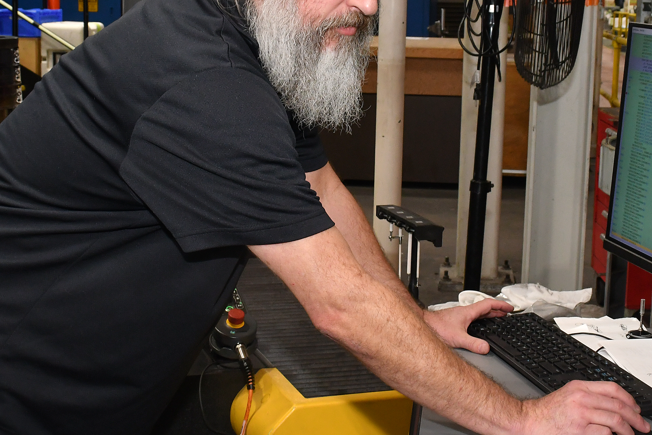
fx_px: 1123
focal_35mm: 62
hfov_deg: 32.4
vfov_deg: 21.9
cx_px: 346
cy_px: 159
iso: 1000
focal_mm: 22
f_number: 10
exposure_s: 1/60
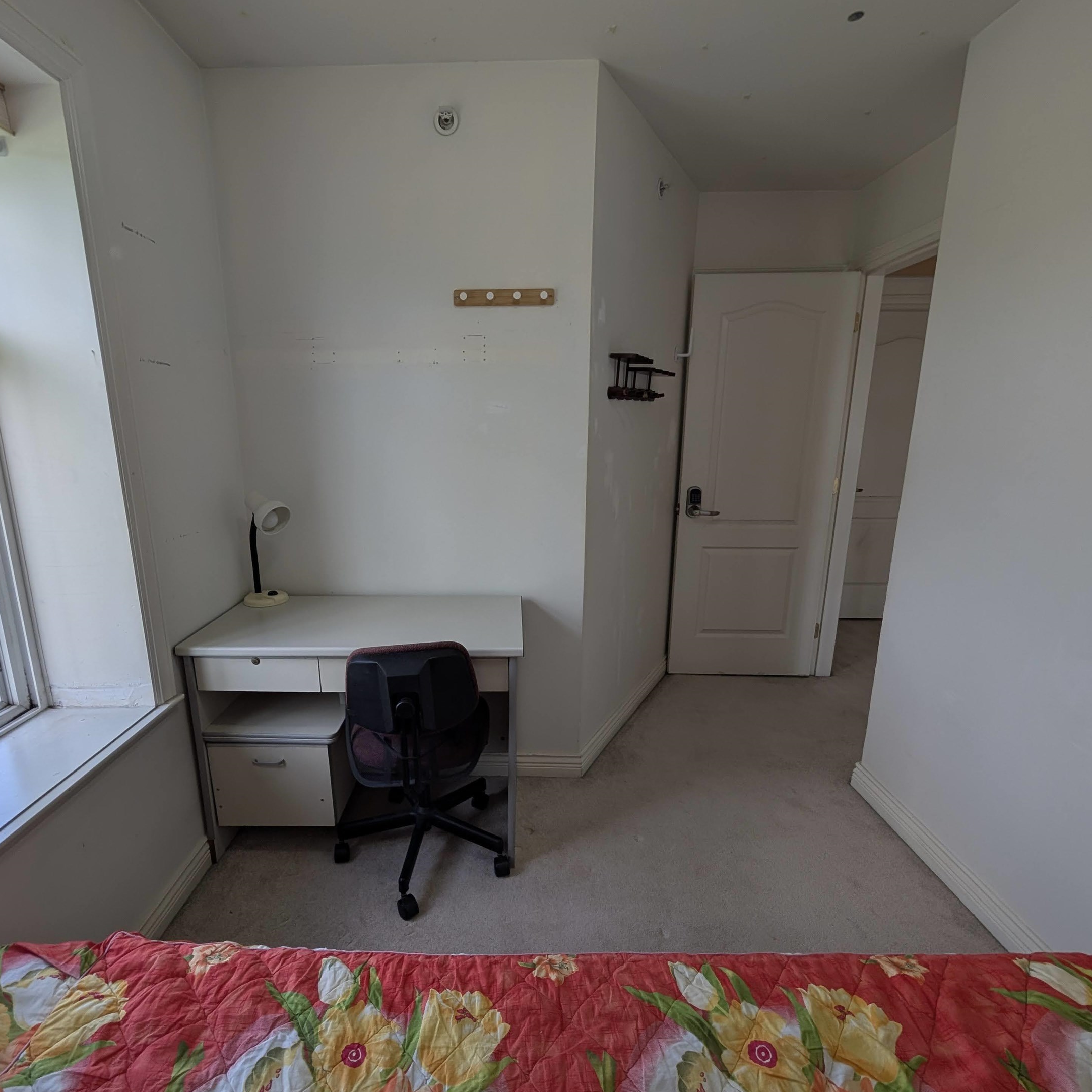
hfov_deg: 91.0
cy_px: 562
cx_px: 511
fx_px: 535
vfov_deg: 91.1
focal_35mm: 15
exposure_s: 1/233
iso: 28
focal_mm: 2.02
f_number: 1.7
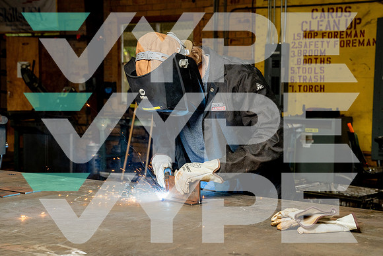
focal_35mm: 67
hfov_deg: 30.2
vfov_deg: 20.4
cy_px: 128
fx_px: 711
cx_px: 192
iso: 1600
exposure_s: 1/250
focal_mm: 66
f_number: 8
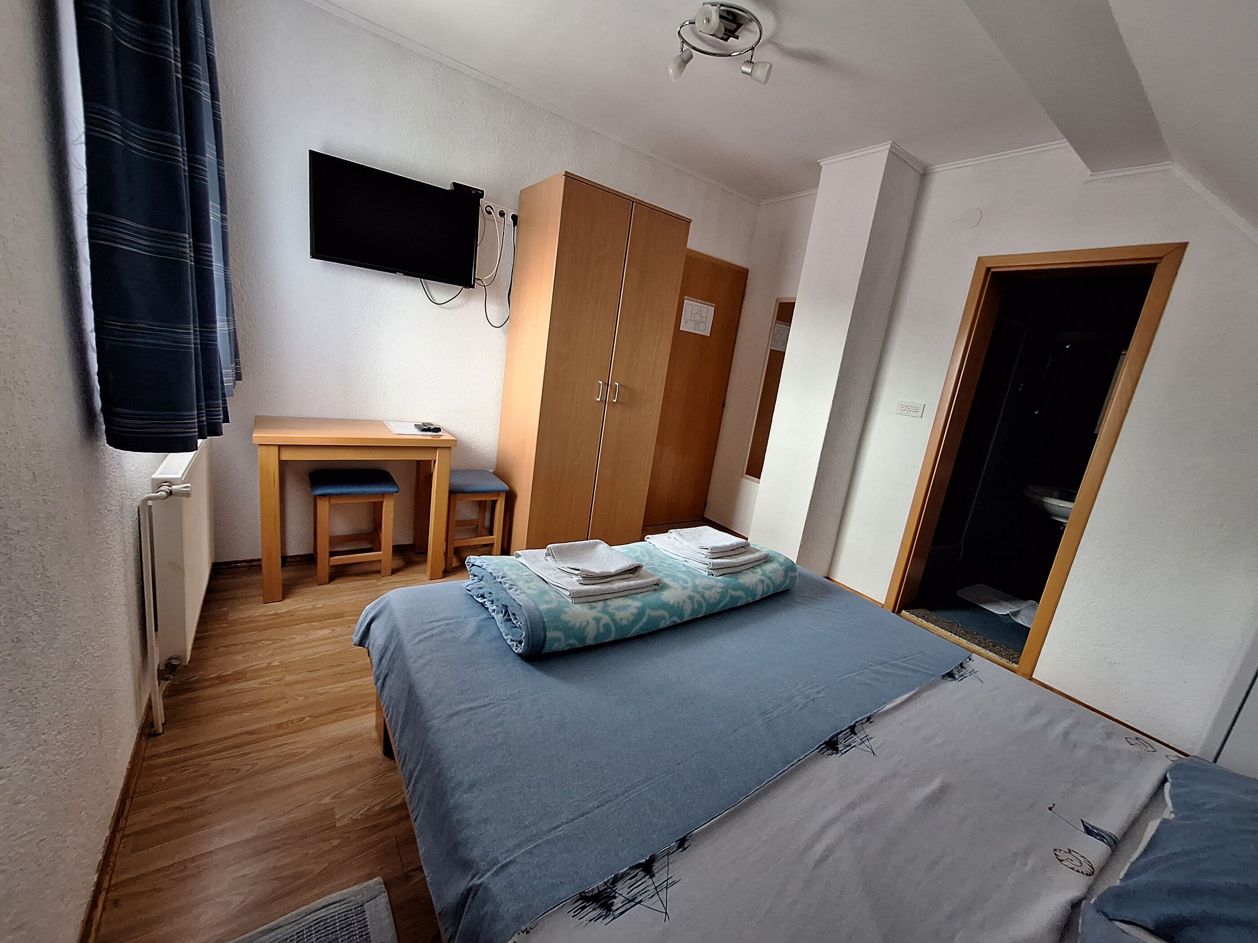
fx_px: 472
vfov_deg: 89.9
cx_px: 629
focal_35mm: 13
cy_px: 472
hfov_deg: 106.2
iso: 200
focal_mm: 1.74
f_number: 2.2
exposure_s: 1/33
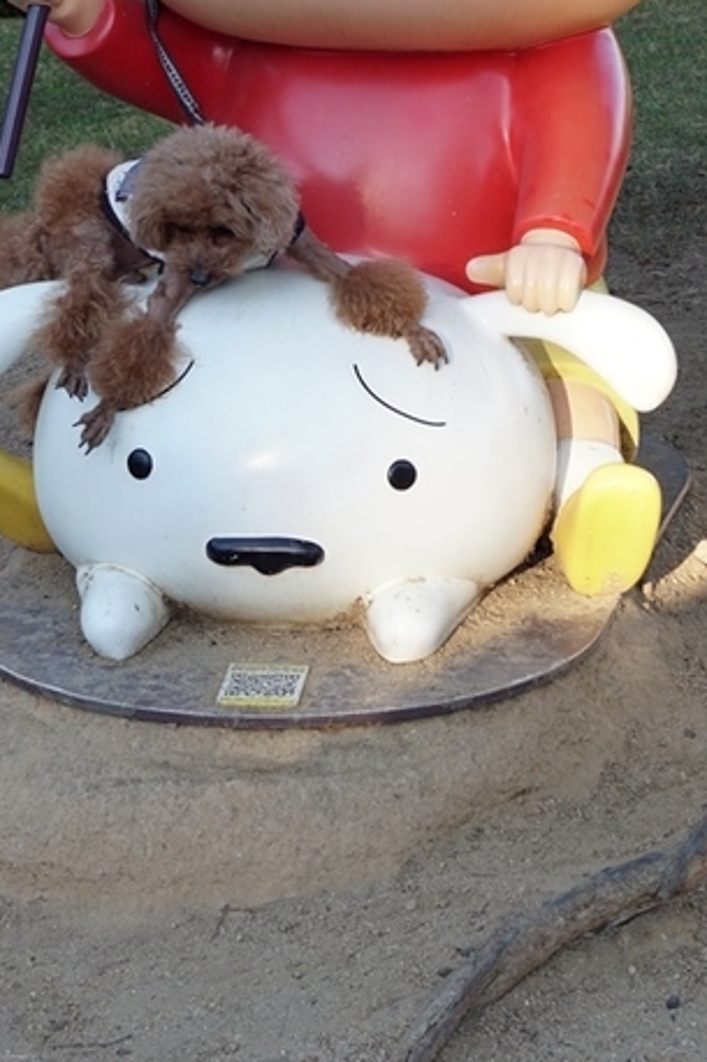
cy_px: 137
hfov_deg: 11.6
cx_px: 343
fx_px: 3478
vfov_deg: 17.1
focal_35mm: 118
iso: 160
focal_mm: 30
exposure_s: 1/160
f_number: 5.6
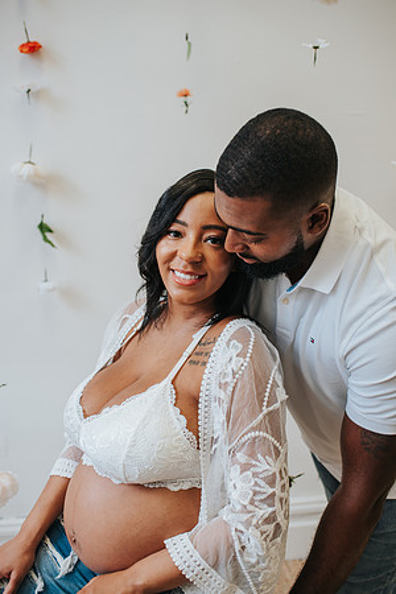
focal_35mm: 35
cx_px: 198
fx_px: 577
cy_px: 297
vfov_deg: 54.4
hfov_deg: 37.9
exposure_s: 1/125
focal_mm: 35
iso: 320
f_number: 2.8
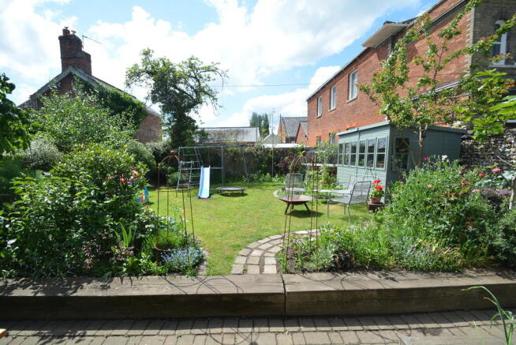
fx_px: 215
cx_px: 258
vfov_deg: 77.4
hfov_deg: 100.4
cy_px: 172
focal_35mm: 15
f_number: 8
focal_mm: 10
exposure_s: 1/250
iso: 140
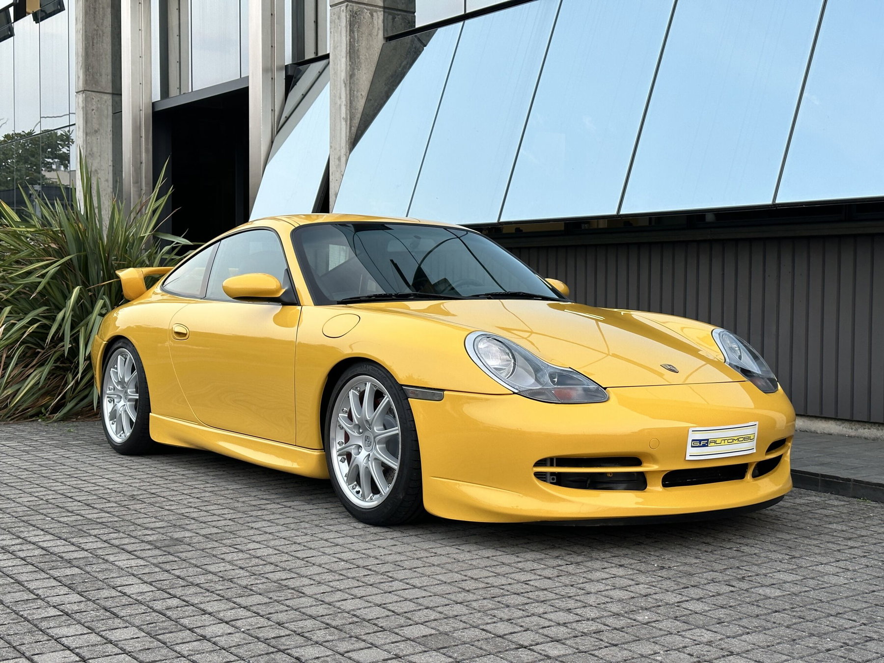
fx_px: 1226
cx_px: 442
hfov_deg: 39.7
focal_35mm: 48
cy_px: 332
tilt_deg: -2.6
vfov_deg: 30.3
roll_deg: -0.5
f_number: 1.78
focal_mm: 6.86
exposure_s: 1/121
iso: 64
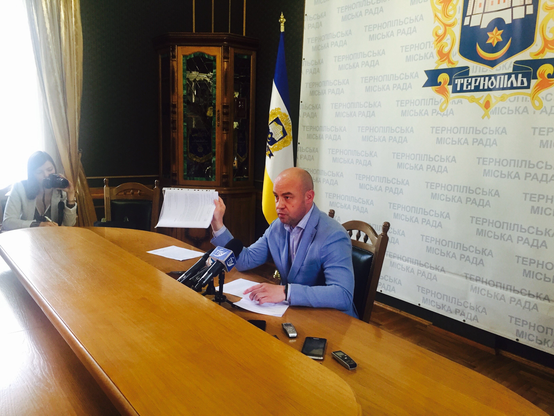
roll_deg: -0.7
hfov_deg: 61.7
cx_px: 277
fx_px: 464
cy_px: 208
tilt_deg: -9.2
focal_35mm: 29
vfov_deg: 48.2
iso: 160
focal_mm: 4.15
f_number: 2.2
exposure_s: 1/33
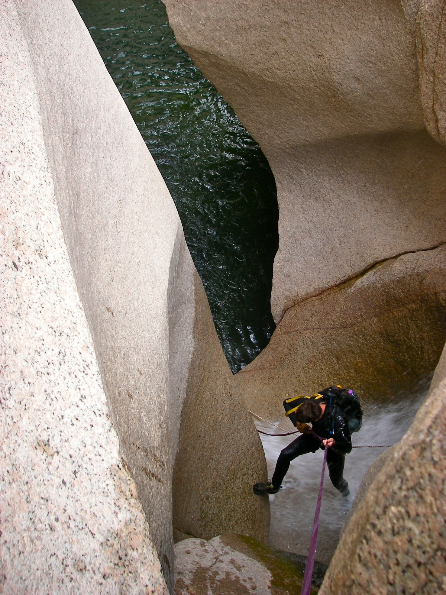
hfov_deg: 37.7
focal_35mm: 38
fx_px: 653
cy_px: 298
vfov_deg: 49.0
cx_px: 223
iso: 64
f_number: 3.3
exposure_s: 1/60
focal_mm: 6.3
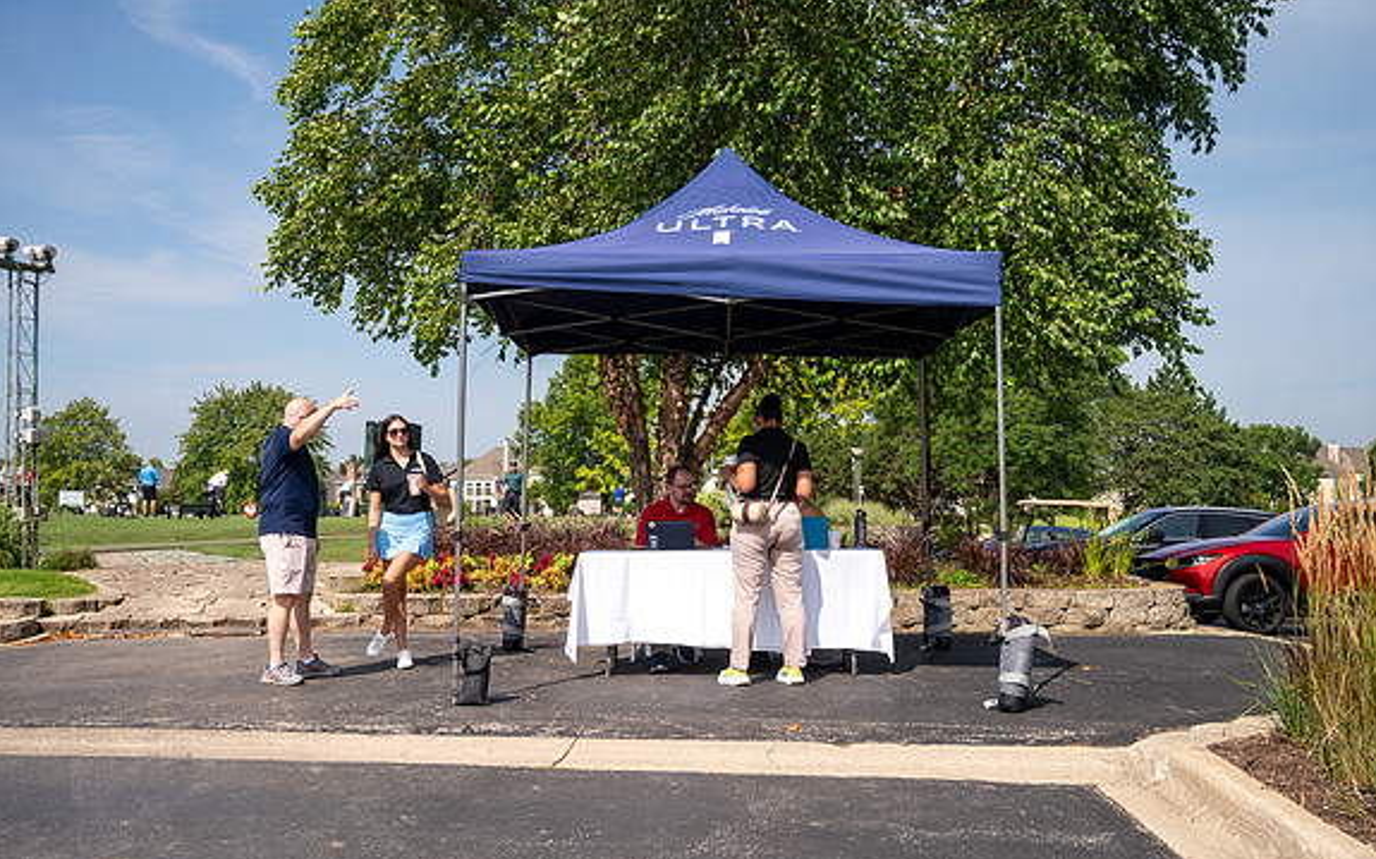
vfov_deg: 34.4
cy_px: 419
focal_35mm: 37
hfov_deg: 52.8
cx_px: 692
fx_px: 1387
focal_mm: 36
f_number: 4
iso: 250
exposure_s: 1/4000
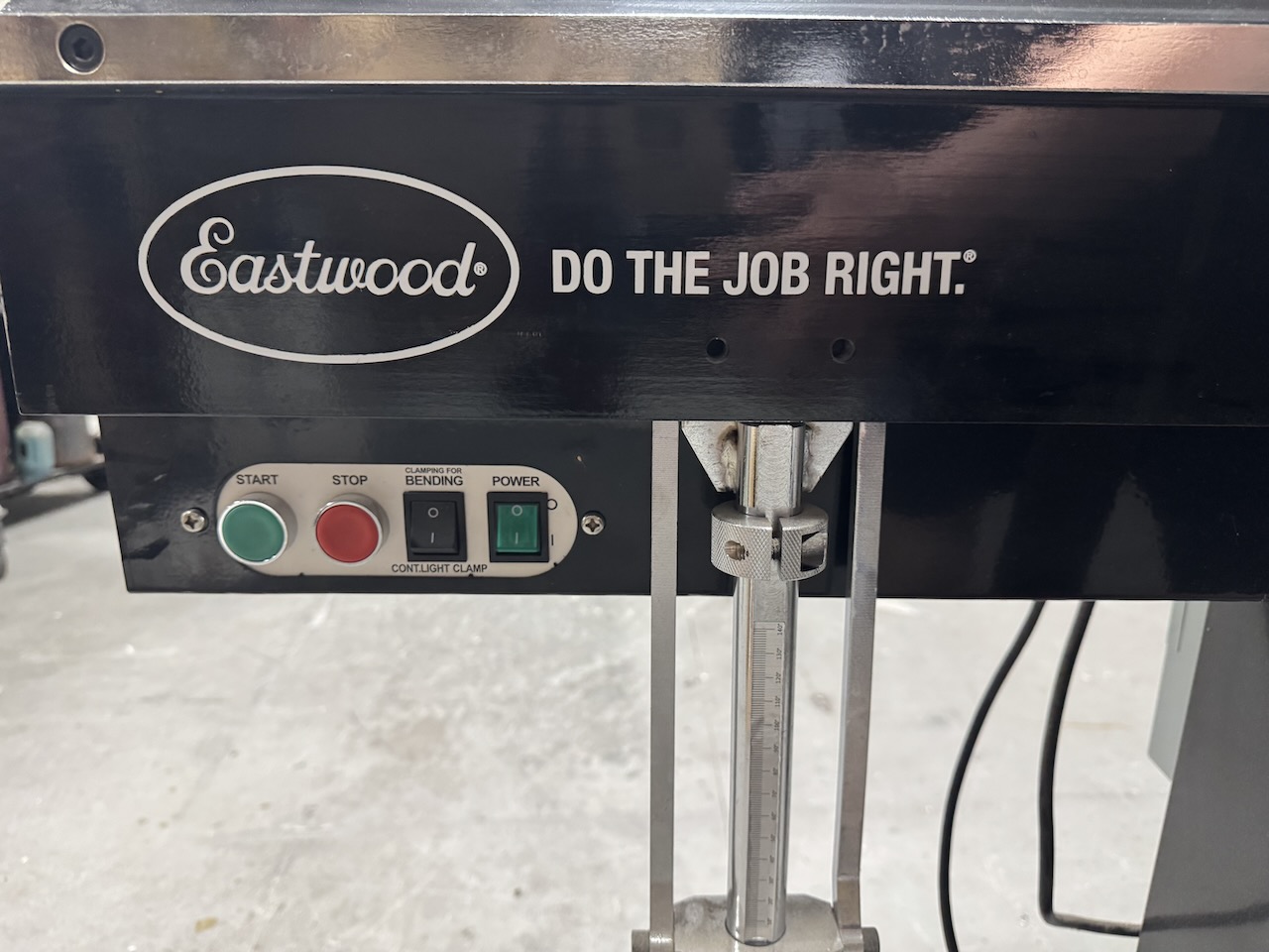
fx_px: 880
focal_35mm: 24
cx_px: 634
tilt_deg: -13.5
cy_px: 476
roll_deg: +0.3
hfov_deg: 71.6
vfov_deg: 56.8
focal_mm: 6.76
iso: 400
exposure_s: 1/60
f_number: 1.78
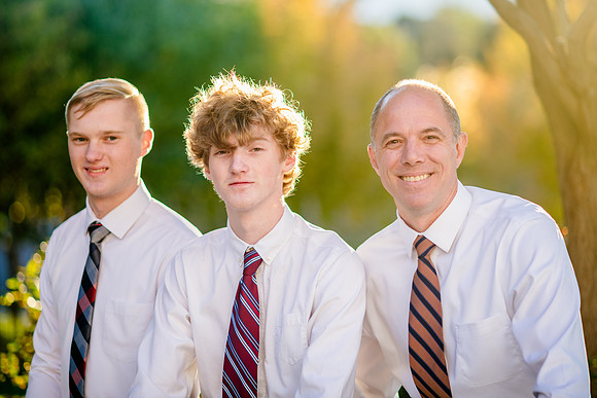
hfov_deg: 18.2
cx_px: 287
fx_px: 1863
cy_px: 185
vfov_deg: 12.2
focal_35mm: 112
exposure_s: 1/500
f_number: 2
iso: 200
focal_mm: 105
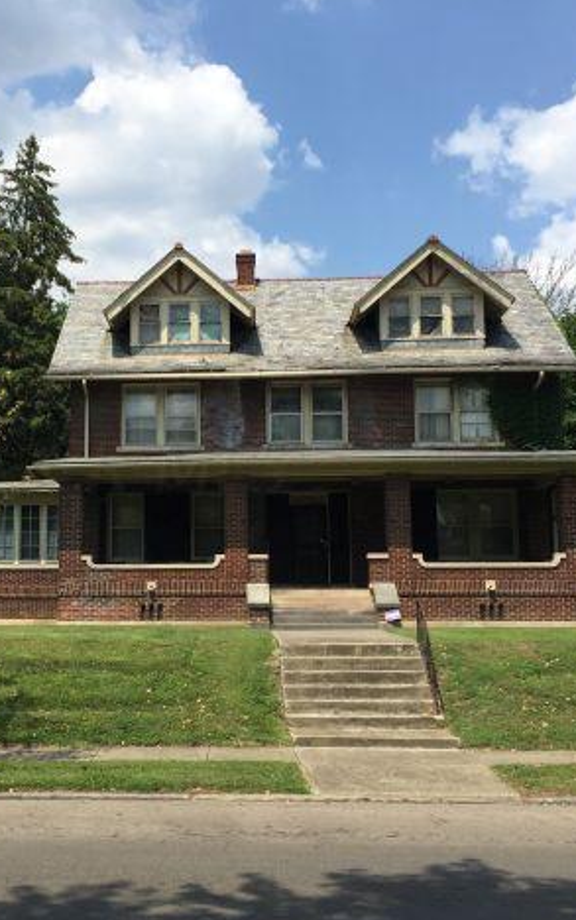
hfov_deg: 30.2
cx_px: 163
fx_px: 1054
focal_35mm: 42
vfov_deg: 47.2
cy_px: 466
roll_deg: -2.1
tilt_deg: +8.5
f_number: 2.2
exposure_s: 1/2083
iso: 32
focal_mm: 4.15
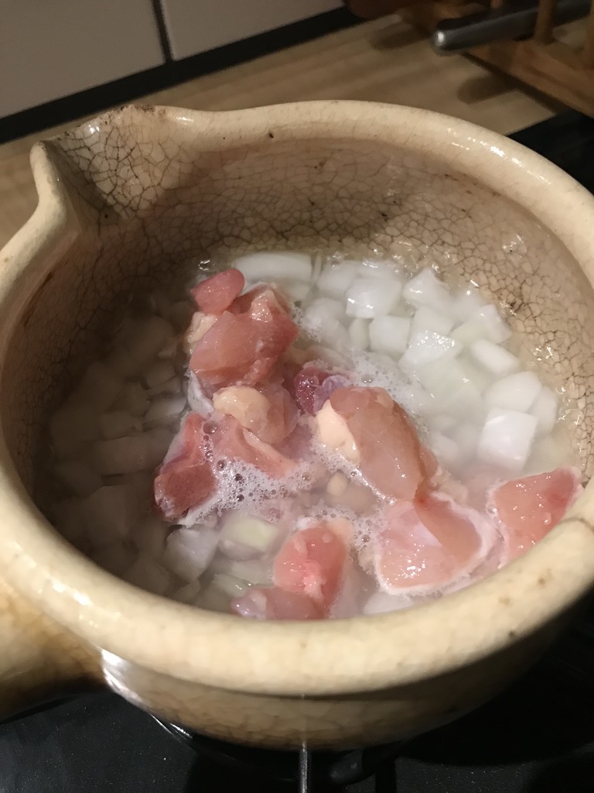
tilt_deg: -53.0
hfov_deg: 49.7
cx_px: 297
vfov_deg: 63.4
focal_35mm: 28
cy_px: 396
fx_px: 641
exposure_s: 1/15
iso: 50
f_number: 1.8
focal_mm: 3.99
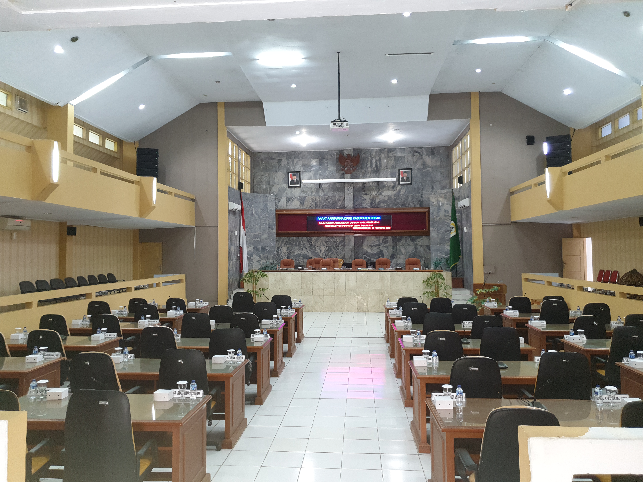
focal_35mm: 26
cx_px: 322
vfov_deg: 53.1
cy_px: 241
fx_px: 483
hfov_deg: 67.3
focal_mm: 4.3
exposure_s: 1/17
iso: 125
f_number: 1.5
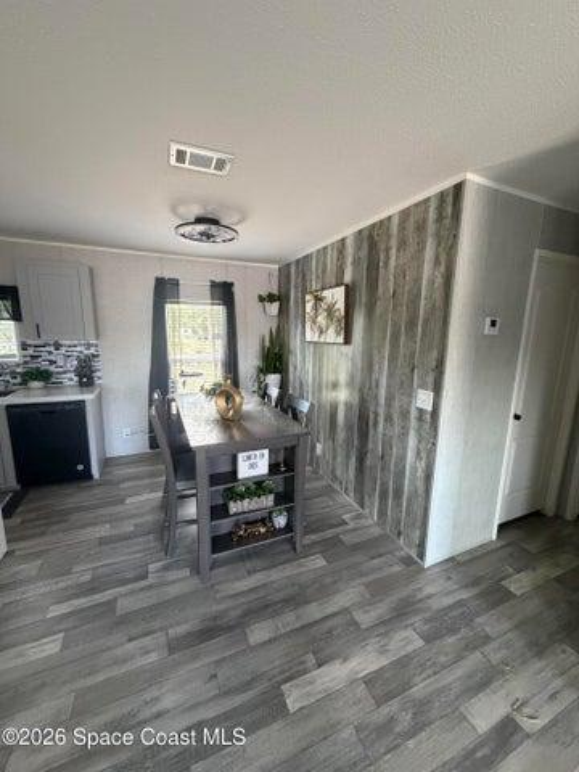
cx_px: 290
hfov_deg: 85.7
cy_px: 386
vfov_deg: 102.1
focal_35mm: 14
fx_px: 312
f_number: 2.2
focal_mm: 2.22
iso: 400
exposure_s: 1/60
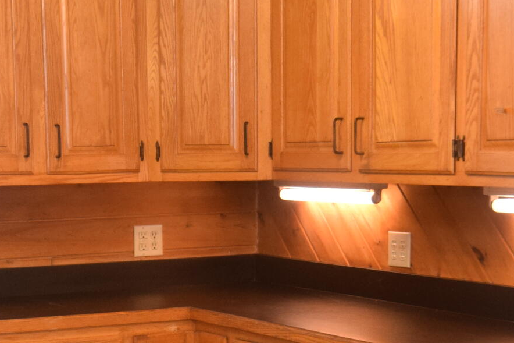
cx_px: 166
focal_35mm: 97
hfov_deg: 21.0
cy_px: 357
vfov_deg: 13.9
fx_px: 1380
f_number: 5
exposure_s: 1/100
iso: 800
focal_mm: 19
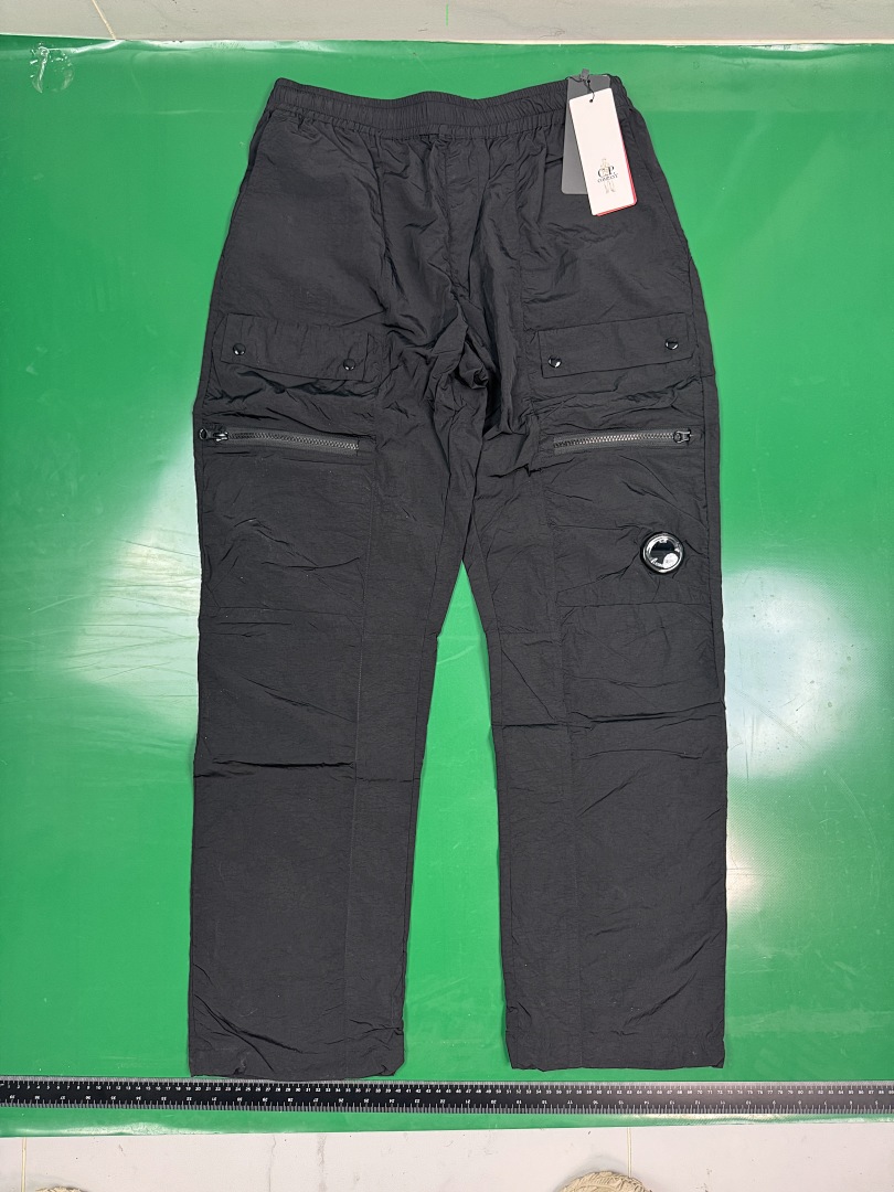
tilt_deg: -84.9
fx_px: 826
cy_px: 596
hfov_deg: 56.8
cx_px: 447
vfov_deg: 71.6
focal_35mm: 24
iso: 200
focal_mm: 6.76
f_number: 1.78
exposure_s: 1/71
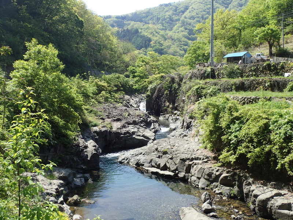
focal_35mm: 32
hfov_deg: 56.8
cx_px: 146
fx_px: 271
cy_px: 110
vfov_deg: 44.2
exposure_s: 1/500
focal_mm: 5.87
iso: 100
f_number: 3.2
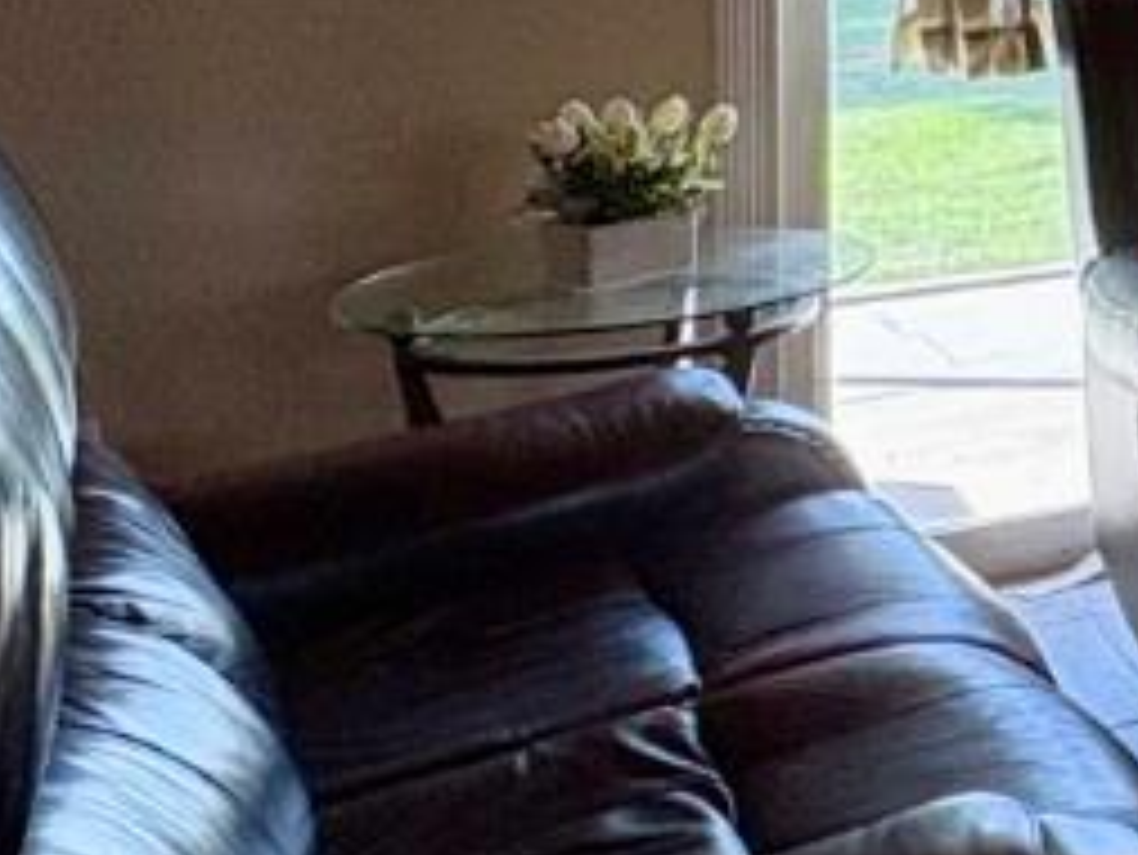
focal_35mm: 83
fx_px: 2730
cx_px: 2348
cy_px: -304
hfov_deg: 16.8
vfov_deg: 16.6
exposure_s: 1/120
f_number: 2.2
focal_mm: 2.22
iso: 100
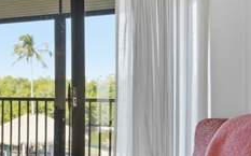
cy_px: 86
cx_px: -176
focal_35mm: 56
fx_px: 383
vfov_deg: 23.1
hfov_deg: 23.5
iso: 200
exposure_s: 1/20
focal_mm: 16
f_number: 9
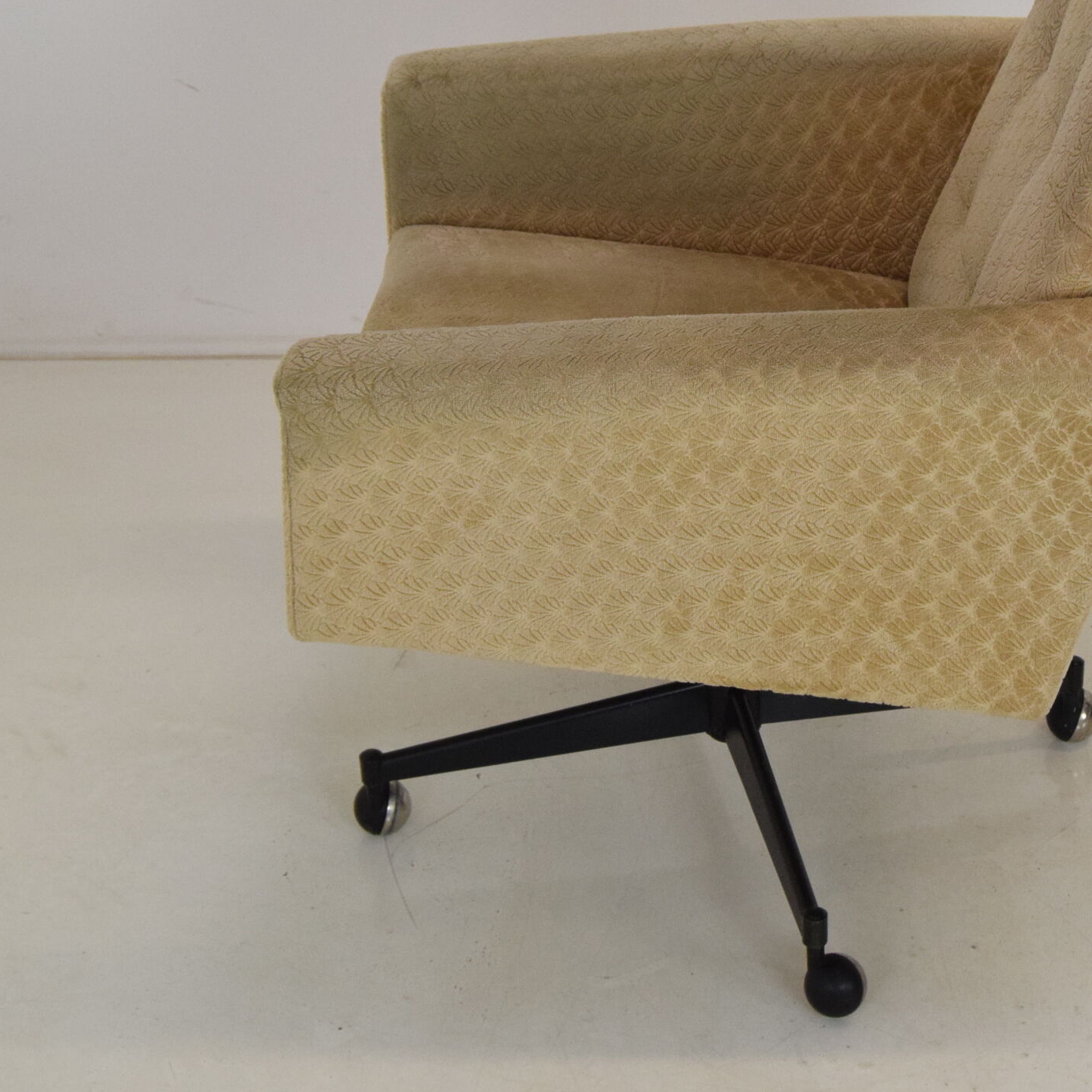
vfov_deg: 20.1
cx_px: 877
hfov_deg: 20.0
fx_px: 3069
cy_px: 348
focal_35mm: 86
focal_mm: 32
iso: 1600
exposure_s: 1/250
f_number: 8
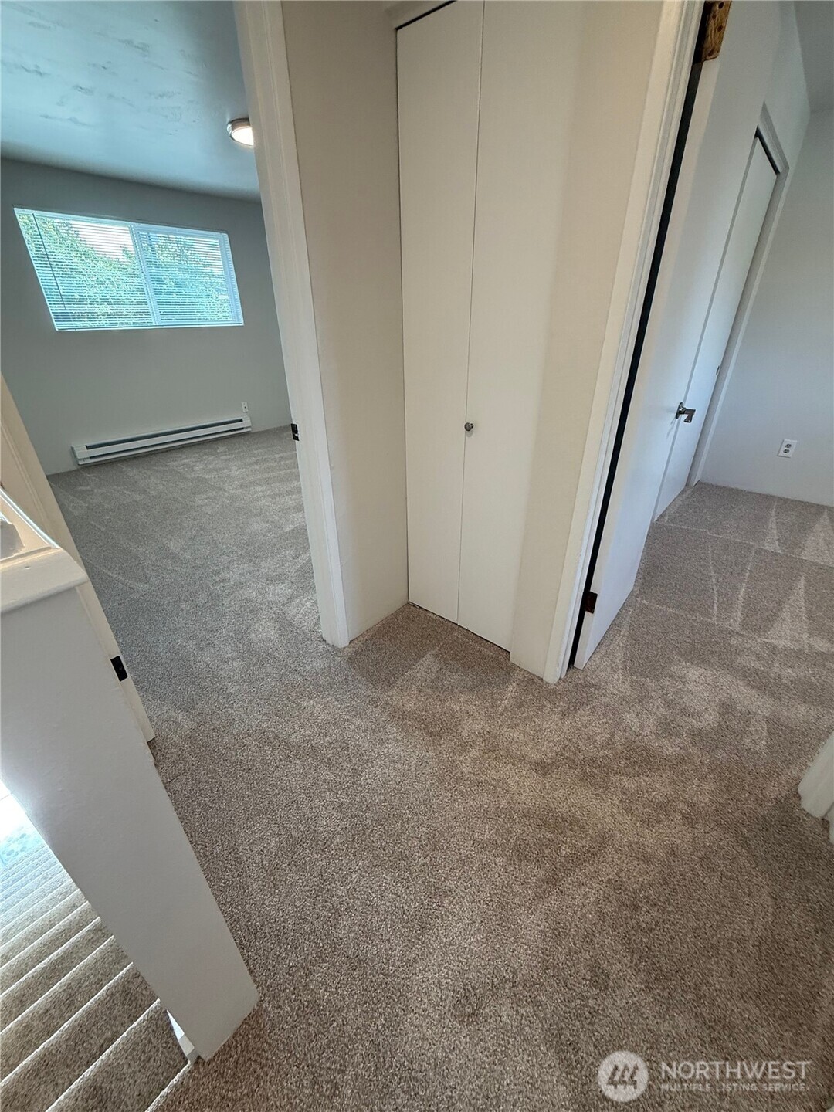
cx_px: 417
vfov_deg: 102.1
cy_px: 556
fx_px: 450
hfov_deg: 85.7
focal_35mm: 14
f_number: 2.2
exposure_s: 1/120
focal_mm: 2.22
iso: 250
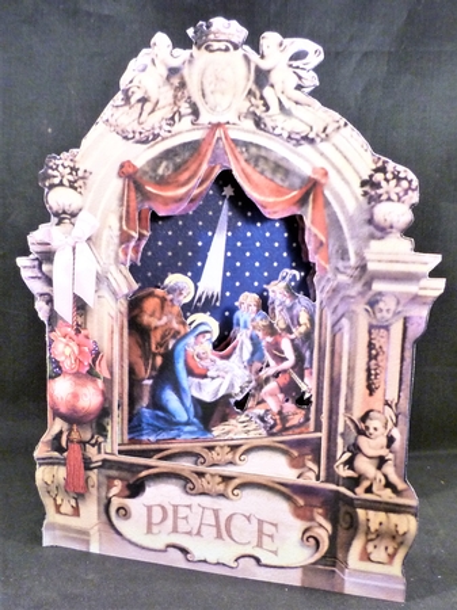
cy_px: 305
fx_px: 511
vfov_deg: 61.7
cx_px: 228
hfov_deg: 48.2
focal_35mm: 29
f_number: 3.3
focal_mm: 5.2
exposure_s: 1/25
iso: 400
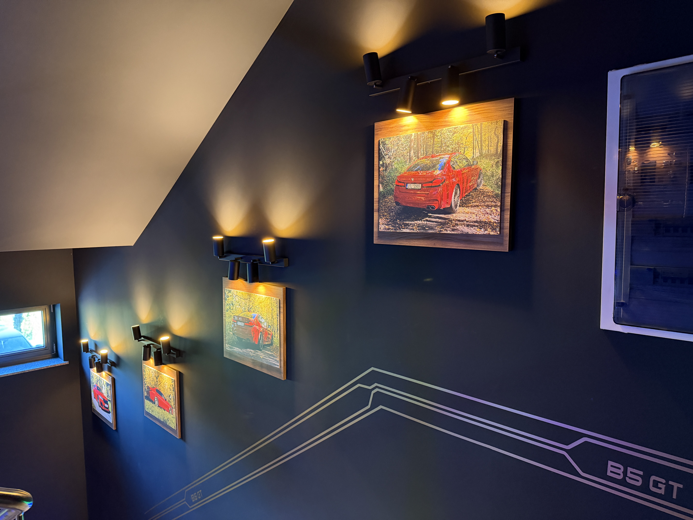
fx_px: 480
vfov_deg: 56.8
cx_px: 346
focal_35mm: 24
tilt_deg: -4.5
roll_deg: +0.9
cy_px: 260
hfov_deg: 71.6
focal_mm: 6.76
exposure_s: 1/33
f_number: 1.78
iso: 800
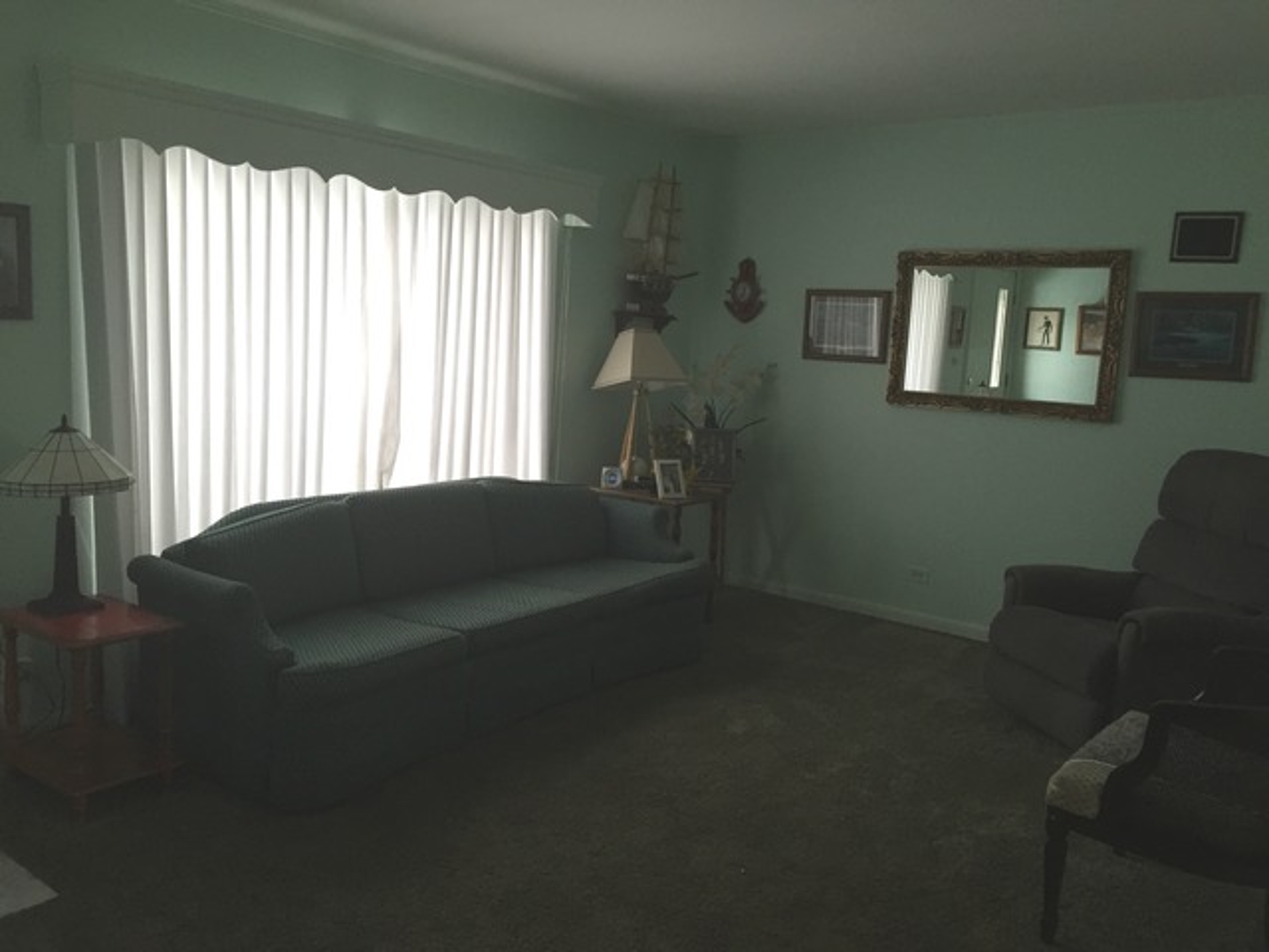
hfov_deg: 61.7
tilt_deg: -9.1
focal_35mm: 29
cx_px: 634
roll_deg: -2.1
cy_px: 476
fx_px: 1063
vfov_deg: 48.2
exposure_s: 1/30
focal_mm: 4.15
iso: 100
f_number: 2.2
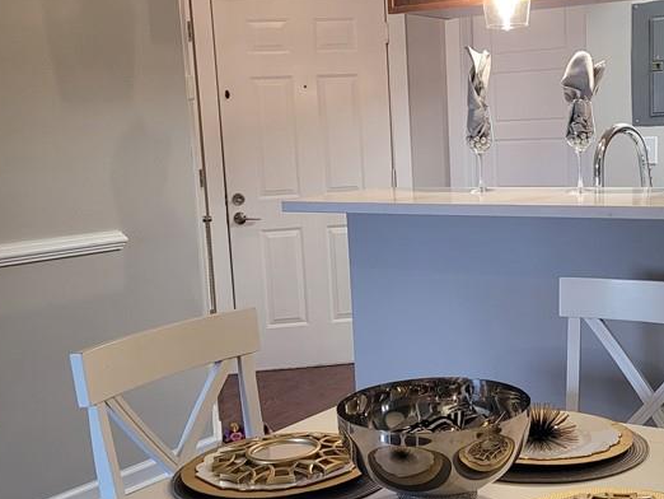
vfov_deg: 28.5
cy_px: 299
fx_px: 979
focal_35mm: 51
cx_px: 449
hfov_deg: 37.0
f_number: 1.8
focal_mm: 5.4
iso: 250
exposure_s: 1/120
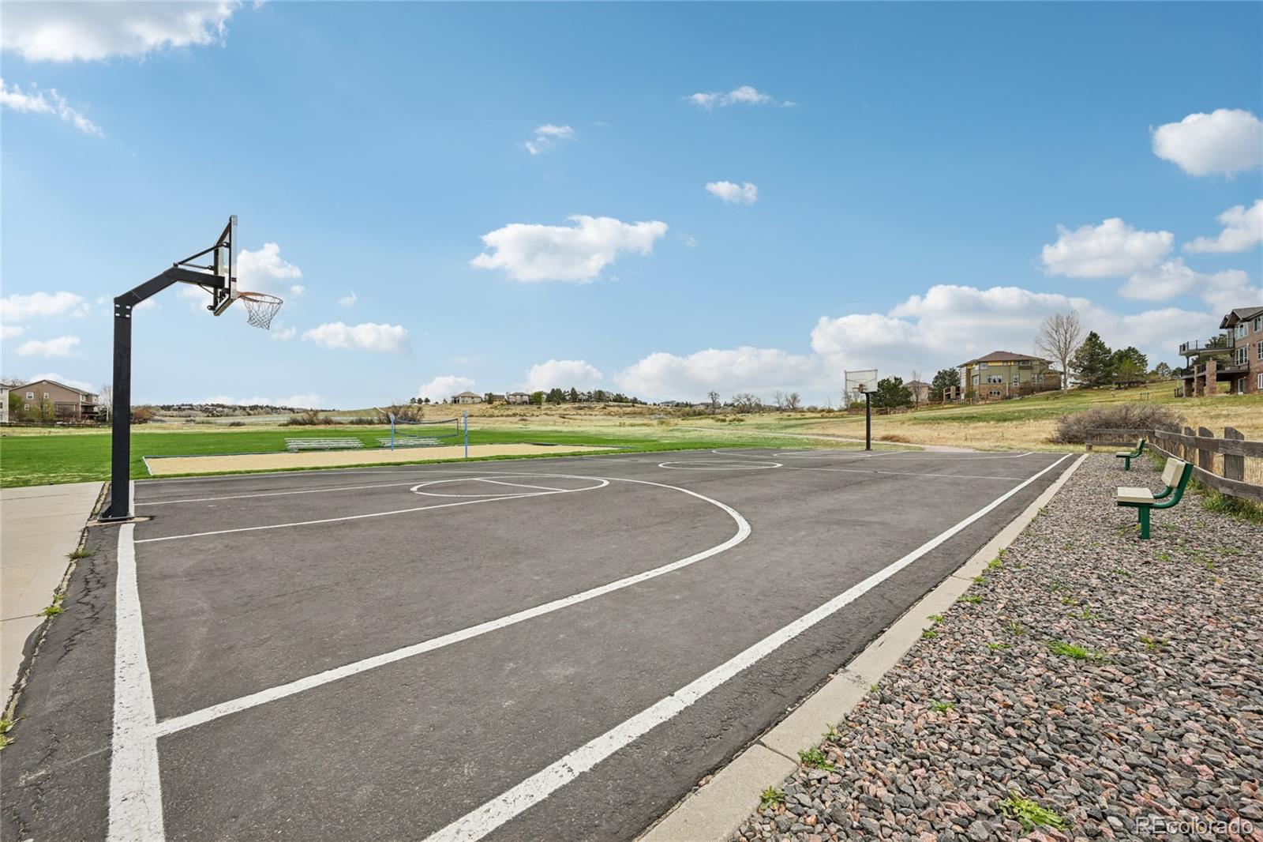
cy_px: 421
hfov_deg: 104.3
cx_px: 632
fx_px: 491
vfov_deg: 81.2
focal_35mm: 14
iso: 64
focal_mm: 14
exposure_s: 1/60
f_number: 11
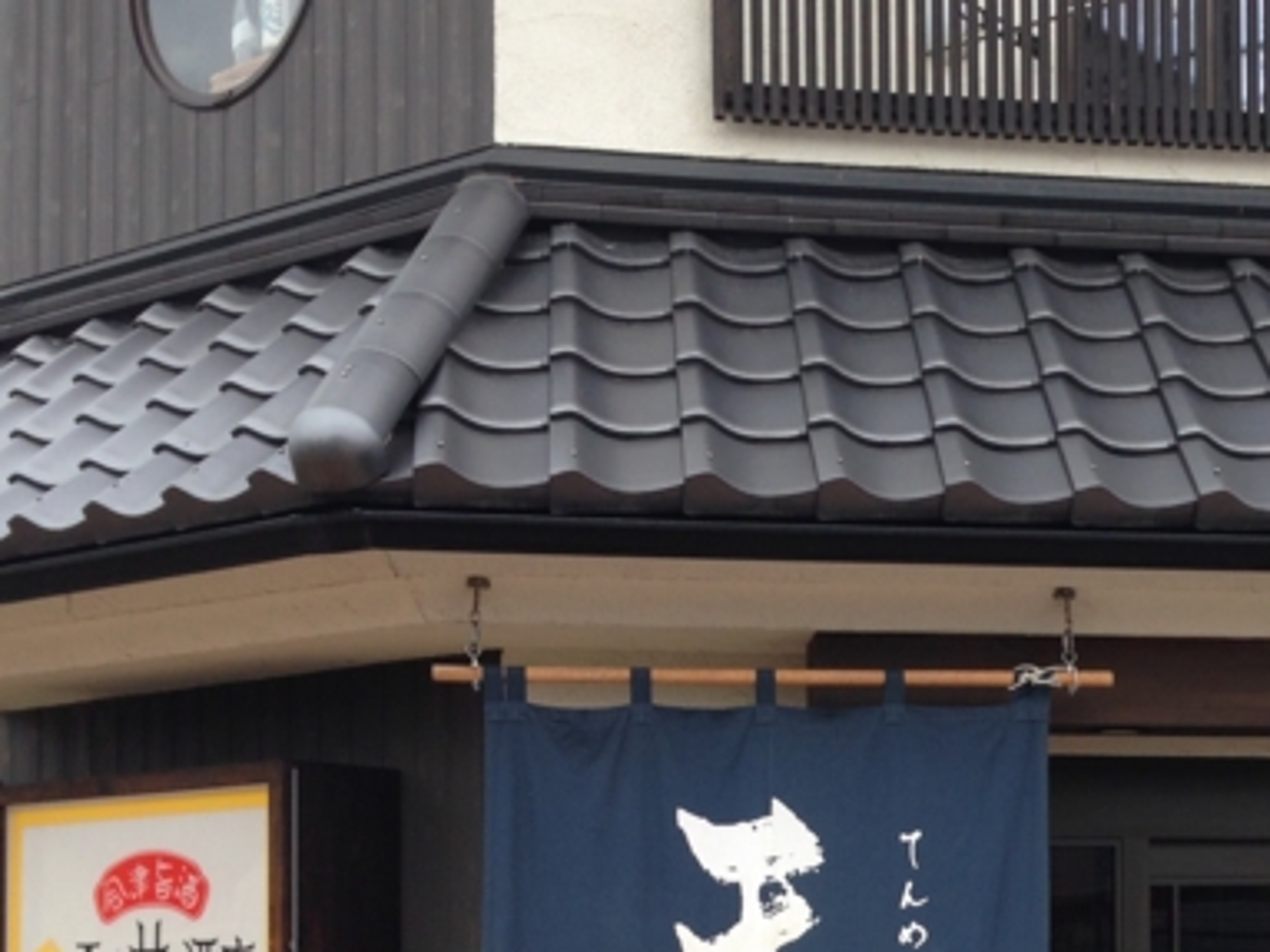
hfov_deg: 27.6
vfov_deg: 20.6
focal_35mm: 69
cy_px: 945
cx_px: 1018
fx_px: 2531
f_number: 2.4
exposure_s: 1/234
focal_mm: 4.12
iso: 50
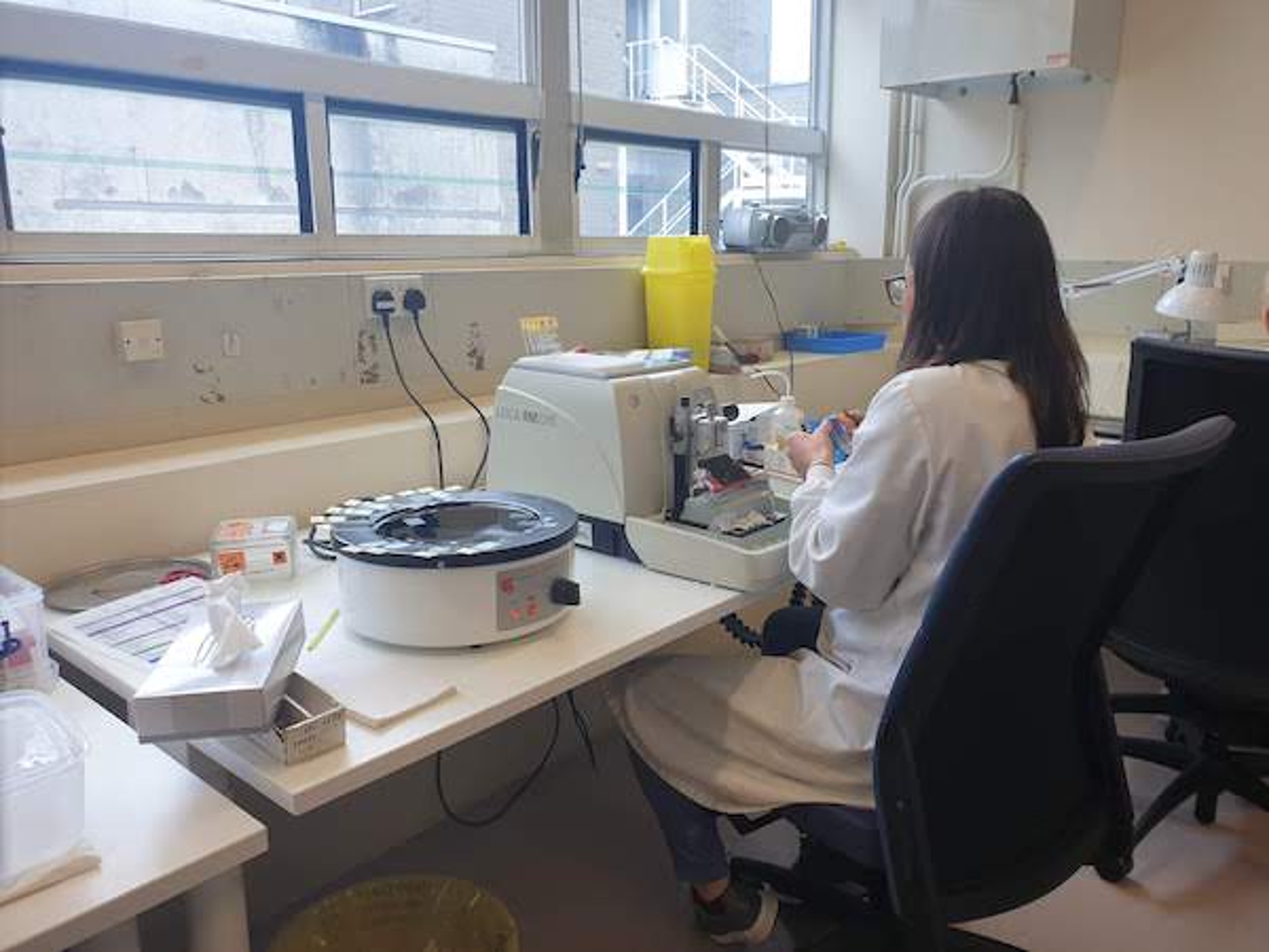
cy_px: 476
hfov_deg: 67.3
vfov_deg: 53.1
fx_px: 953
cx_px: 634
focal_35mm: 26
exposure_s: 1/100
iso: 50
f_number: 2.4
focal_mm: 4.3
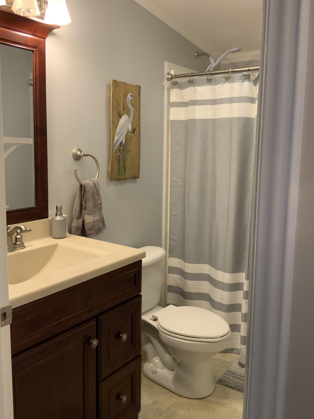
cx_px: 163
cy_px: 200
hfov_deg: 42.9
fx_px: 399
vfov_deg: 55.3
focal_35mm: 33
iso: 125
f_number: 1.8
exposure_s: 1/60
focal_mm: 3
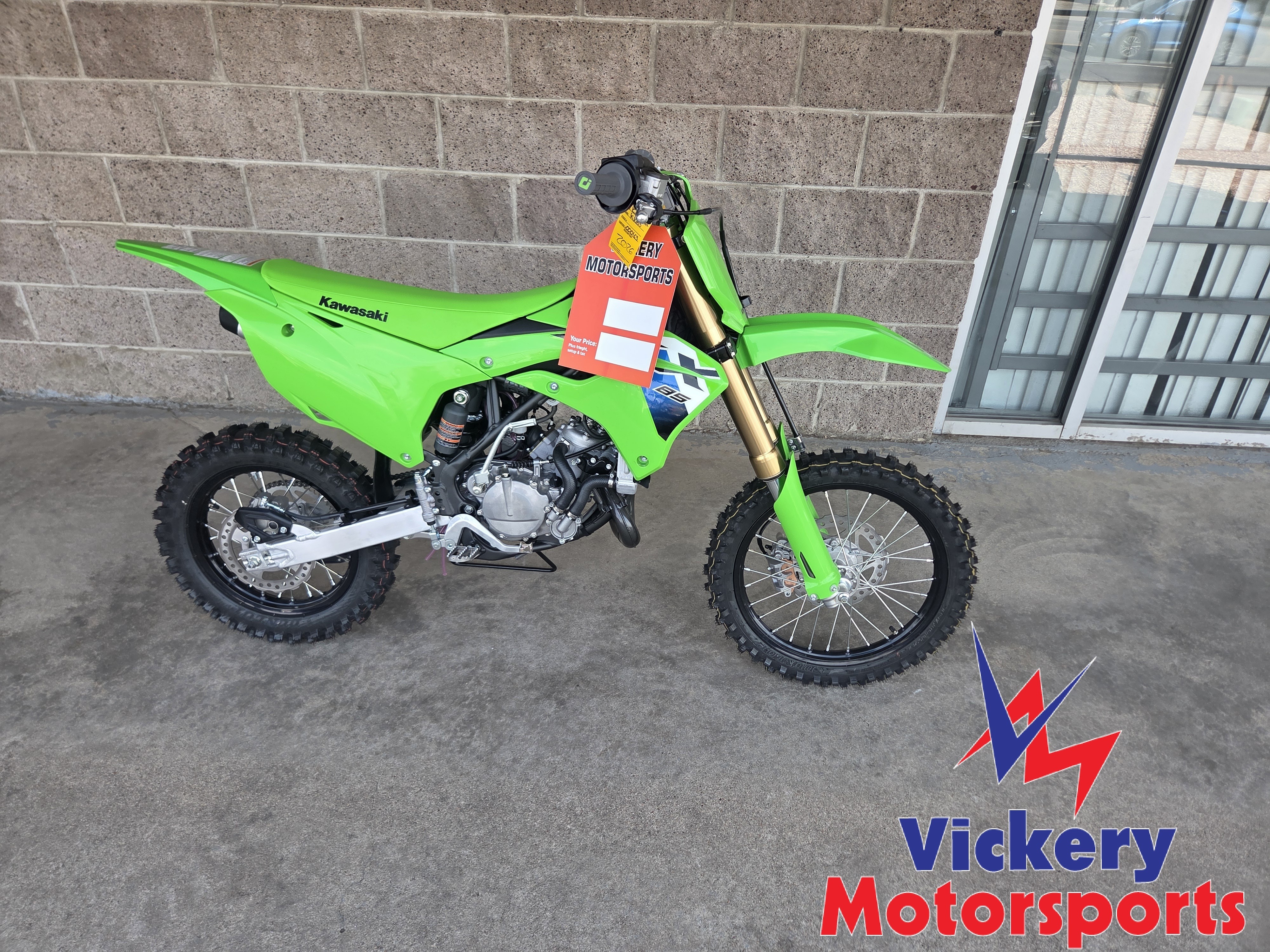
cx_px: 635
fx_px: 844
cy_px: 476
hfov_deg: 73.9
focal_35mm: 23
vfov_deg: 58.9
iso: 80
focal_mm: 5.4
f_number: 1.8
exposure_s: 1/601
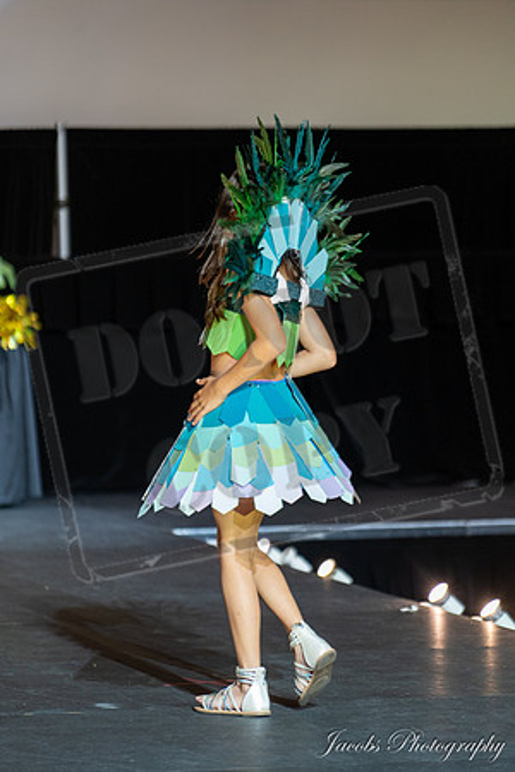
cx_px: 258
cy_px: 386
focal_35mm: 200
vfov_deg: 10.3
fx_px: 4291
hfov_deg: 6.9
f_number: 4
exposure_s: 1/250
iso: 2000
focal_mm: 200
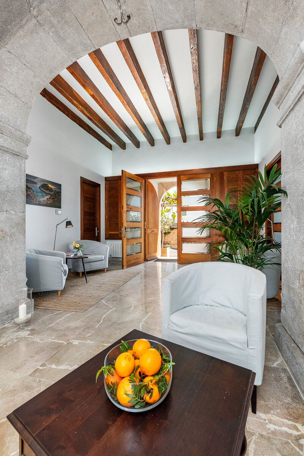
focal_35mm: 15
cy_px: 228
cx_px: 152
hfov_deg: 77.4
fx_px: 190
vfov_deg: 100.4
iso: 320
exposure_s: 1/40
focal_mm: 15
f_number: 8
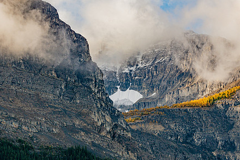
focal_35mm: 146
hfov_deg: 14.0
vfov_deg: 9.4
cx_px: 149
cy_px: 75
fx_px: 973
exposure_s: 1/400
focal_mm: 70
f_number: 13
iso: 200
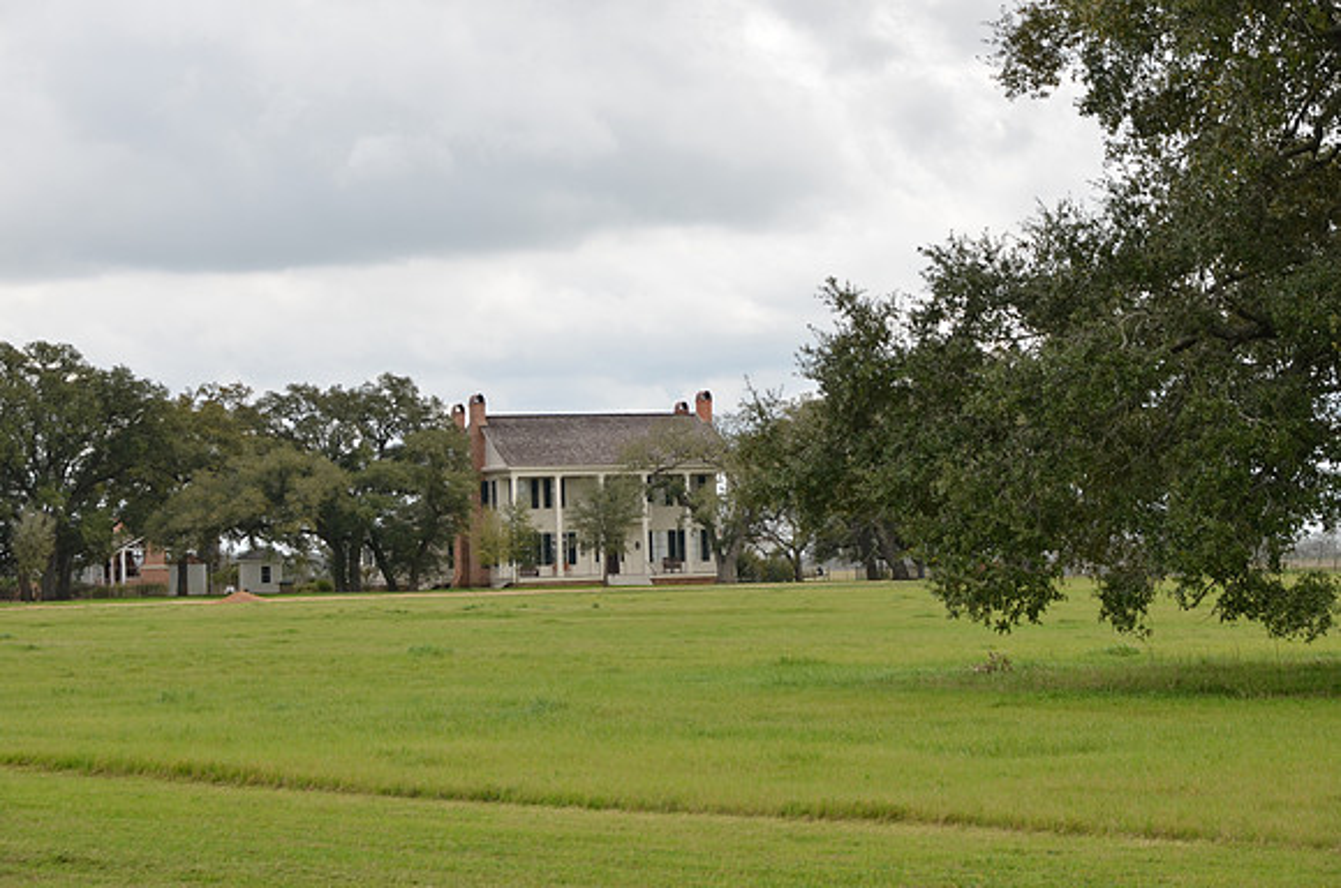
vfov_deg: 13.0
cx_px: 670
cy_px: 444
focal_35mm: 105
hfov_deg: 19.5
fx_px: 3903
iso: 200
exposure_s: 1/125
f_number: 5.6
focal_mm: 70
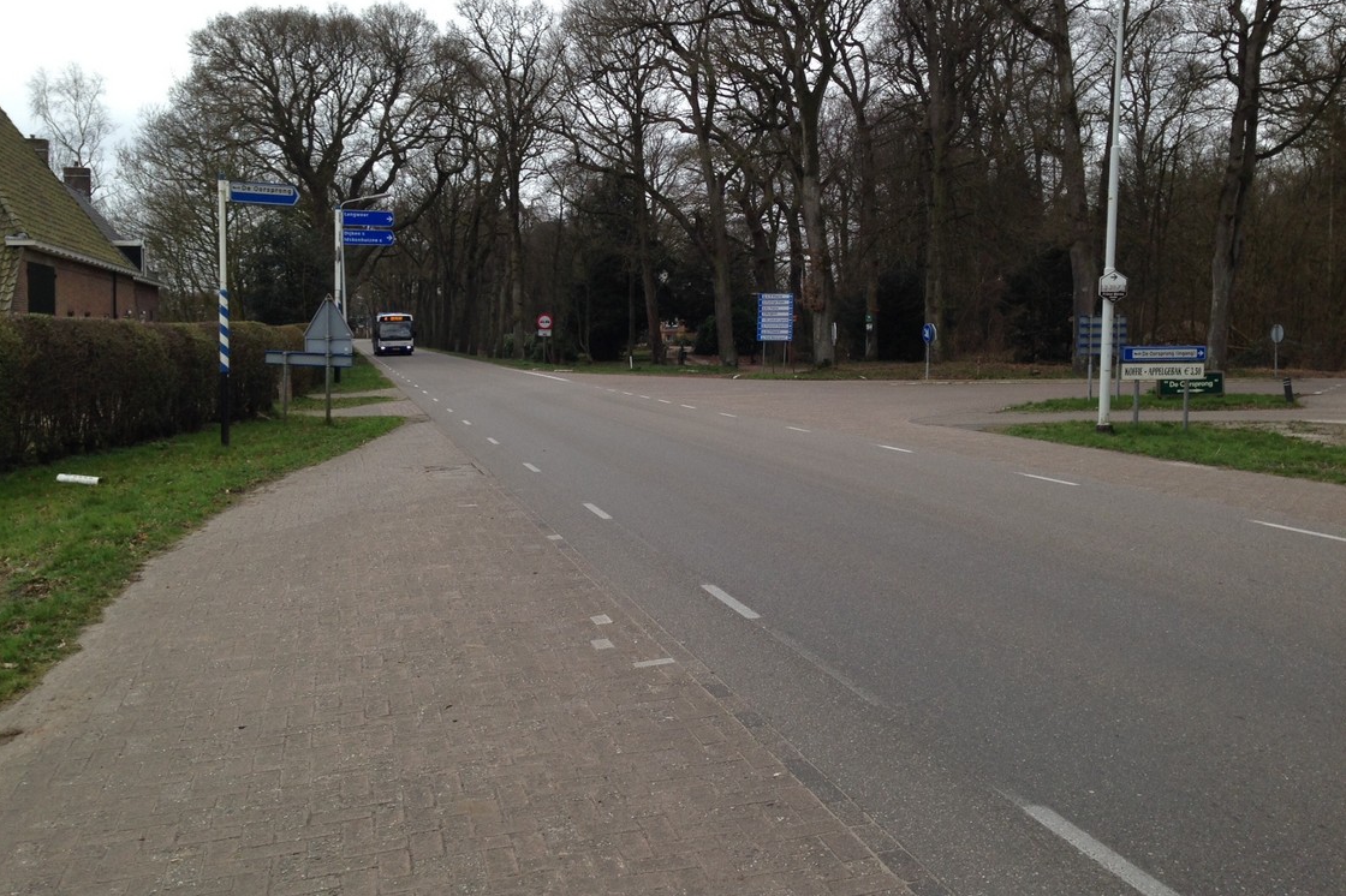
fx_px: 1308
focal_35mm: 35
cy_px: 393
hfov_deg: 54.4
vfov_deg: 37.8
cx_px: 662
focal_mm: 4.12
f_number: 2.4
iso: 50
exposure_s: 1/531
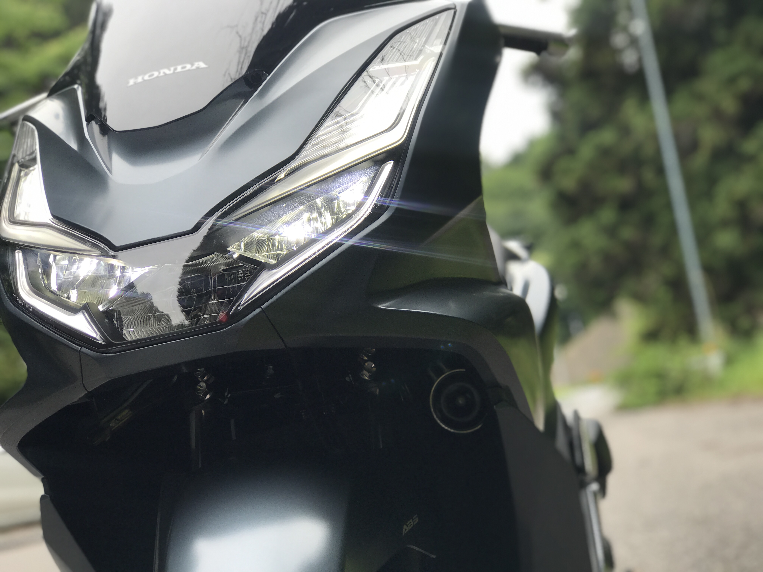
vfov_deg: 25.7
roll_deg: +12.1
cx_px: 382
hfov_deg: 33.8
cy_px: 286
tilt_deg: +3.4
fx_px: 1256
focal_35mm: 57
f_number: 2.8
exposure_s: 1/175
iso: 20
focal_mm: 6.6
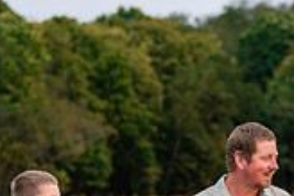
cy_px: 316
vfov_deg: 4.5
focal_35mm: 301
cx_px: 299
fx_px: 2456
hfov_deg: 6.8
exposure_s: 1/250
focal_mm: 85
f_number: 3.2
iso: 640
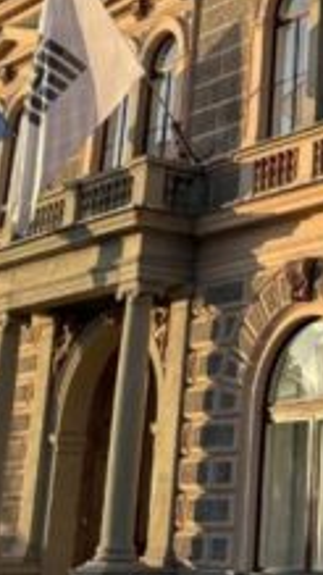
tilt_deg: +22.7
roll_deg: +0.0
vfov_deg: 24.3
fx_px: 1265
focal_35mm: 83
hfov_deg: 13.9
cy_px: -18
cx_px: 433
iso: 80
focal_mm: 6.76
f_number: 1.78
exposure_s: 1/1767
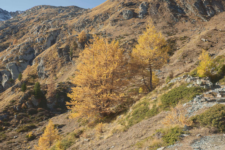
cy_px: 75
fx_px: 300
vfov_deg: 28.1
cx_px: 112
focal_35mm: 48
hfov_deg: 41.1
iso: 100
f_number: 11
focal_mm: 48
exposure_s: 1/25
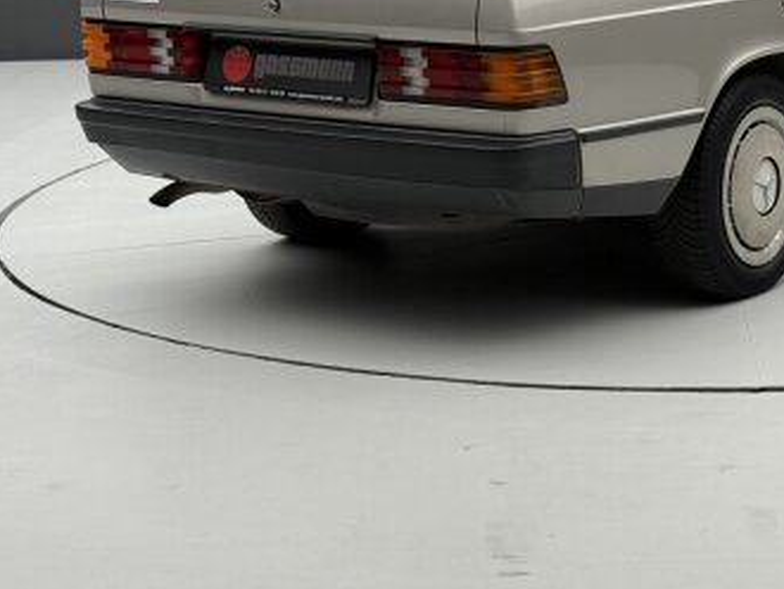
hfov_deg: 20.9
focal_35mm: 93
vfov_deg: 15.8
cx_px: 584
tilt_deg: -10.4
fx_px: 2108
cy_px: 152
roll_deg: +1.1
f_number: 1.78
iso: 100
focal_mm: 6.76
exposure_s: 1/93
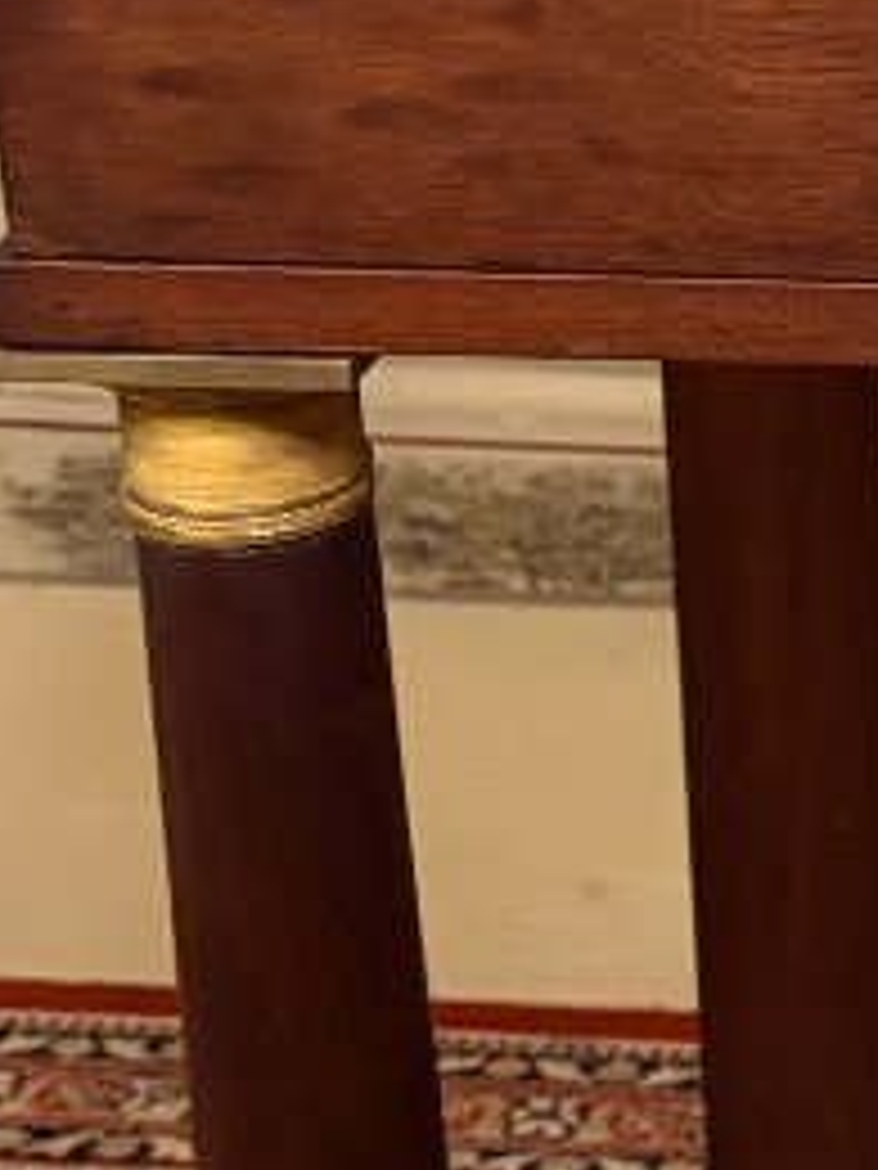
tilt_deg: -20.6
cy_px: 324
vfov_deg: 16.3
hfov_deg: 11.2
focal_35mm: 120
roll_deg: -1.6
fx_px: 4058
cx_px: 1770
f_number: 1.6
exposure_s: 1/25
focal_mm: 5.96
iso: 500
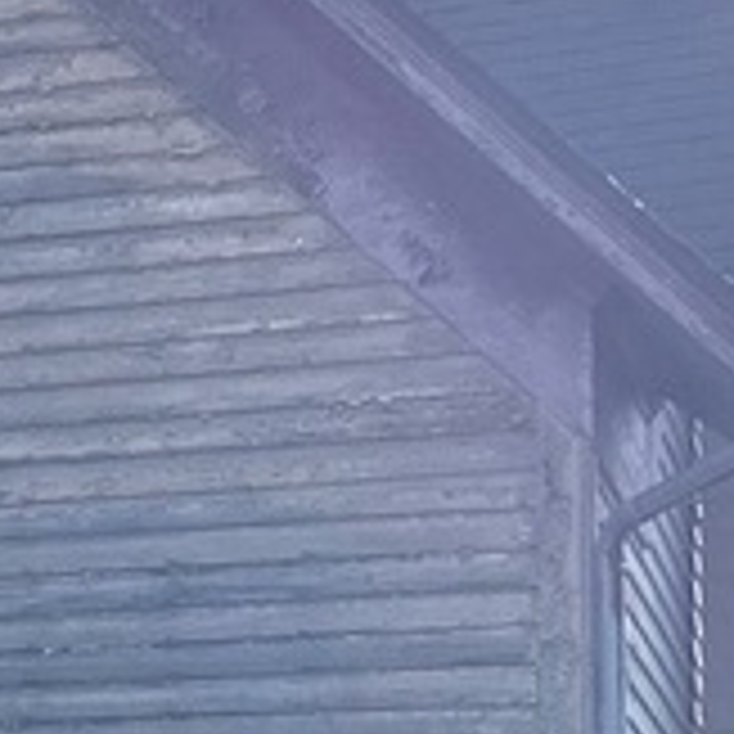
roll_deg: -0.8
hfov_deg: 10.9
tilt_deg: +8.2
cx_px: -455
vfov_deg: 11.3
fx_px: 3646
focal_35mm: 152
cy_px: 788
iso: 50
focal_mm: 5.7
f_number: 1.5
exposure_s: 1/4831
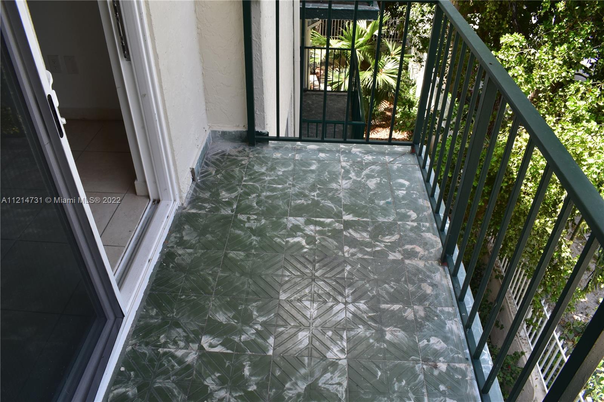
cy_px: 201
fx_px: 453
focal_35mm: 27
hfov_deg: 67.4
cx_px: 302
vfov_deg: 47.9
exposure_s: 1/160
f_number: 9
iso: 400
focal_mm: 18
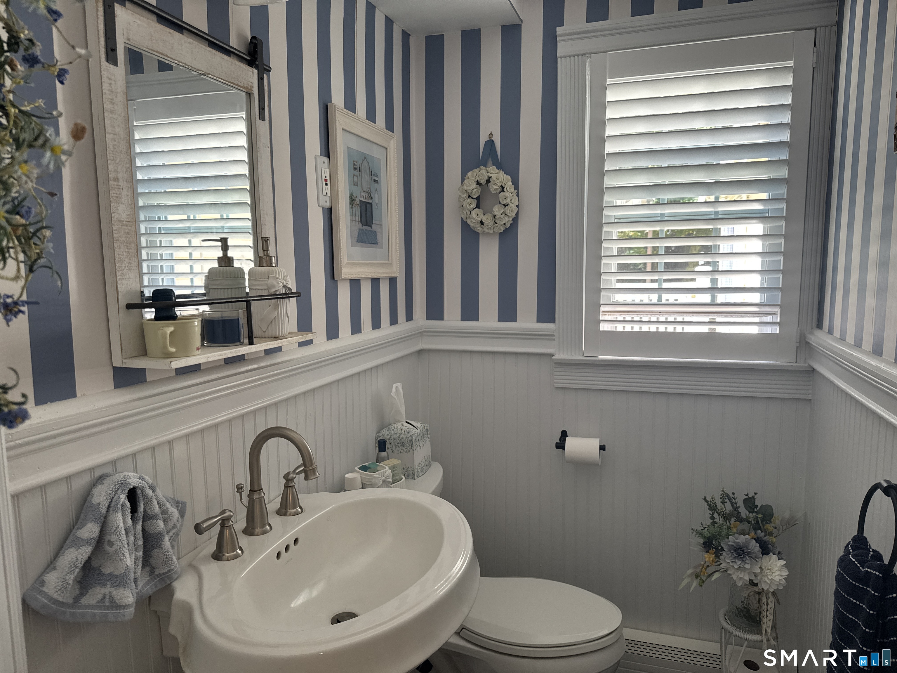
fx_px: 622
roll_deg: +1.6
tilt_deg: -7.0
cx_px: 448
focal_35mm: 24
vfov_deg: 56.8
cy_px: 336
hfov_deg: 71.6
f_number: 1.78
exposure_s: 1/120
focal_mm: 6.76
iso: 160
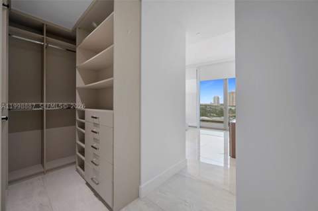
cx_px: 159
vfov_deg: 81.1
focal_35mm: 14
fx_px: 124
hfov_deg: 104.3
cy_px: 106
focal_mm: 14
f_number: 8
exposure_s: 1/2
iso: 100
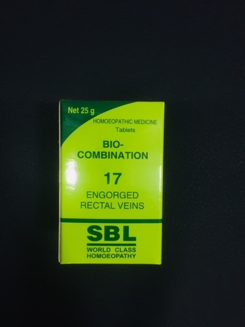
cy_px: 164
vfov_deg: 61.7
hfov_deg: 48.2
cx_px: 122
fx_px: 274
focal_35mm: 29
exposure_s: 1/33
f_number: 2.2
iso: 100
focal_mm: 4.15
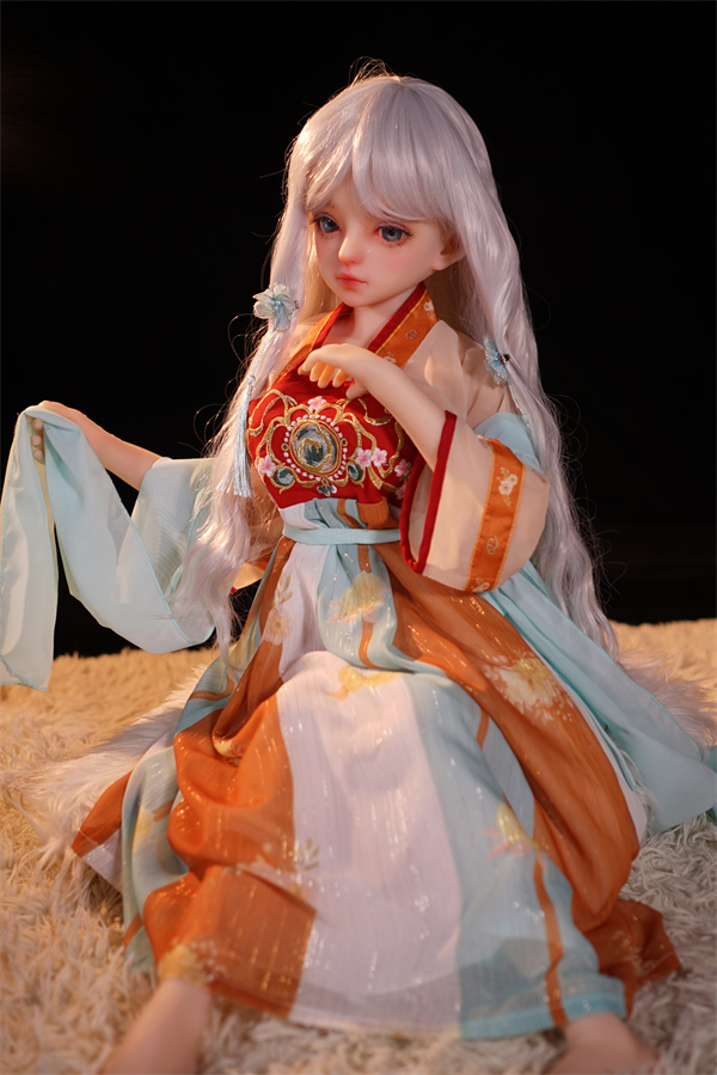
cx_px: 358
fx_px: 1552
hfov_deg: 26.0
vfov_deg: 38.2
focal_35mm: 52
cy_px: 538
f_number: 2.2
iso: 50
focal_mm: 35
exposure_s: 1/100
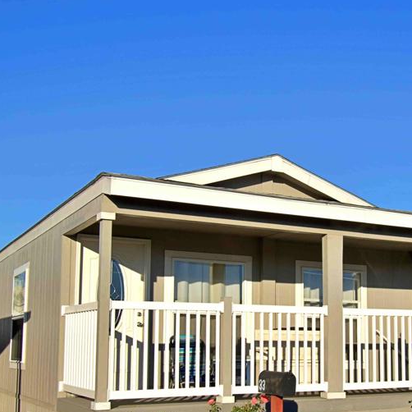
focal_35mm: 52
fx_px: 700
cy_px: 265
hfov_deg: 32.4
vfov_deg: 32.6
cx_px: 284
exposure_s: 1/400
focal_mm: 20
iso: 100
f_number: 10
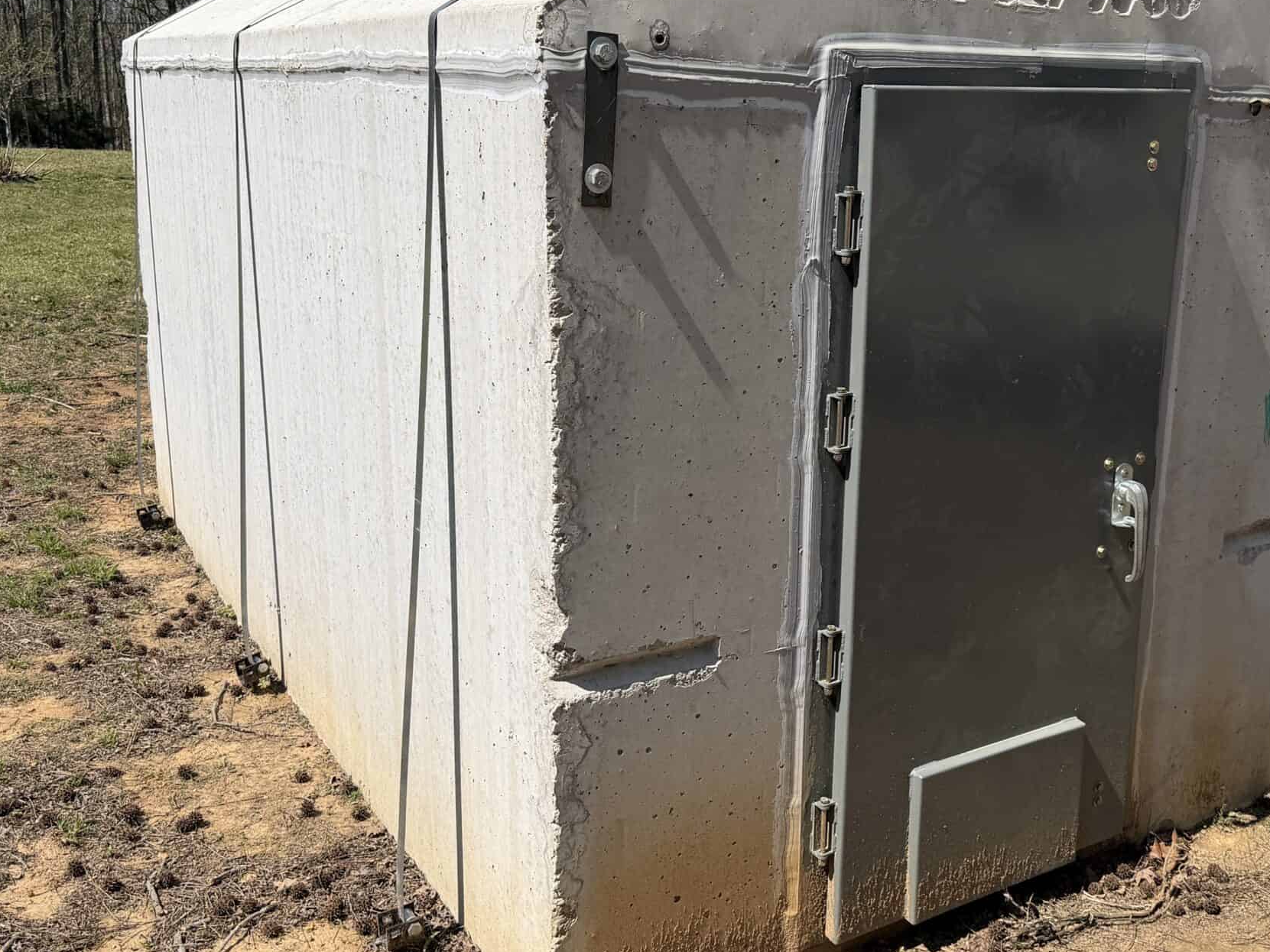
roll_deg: +0.5
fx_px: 1357
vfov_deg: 38.5
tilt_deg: -11.6
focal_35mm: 37
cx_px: 768
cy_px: 392
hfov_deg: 49.8
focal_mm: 6.76
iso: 80
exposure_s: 1/6173
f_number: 1.78
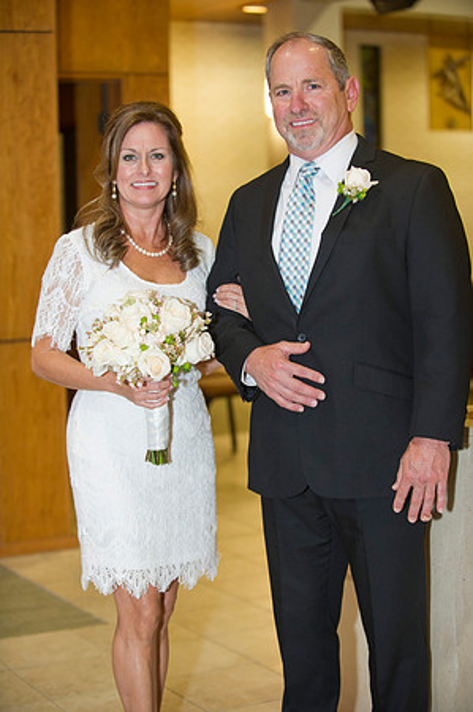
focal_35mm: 70
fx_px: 1383
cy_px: 356
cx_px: 236
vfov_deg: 28.9
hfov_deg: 19.4
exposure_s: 1/100
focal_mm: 70
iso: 1600
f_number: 2.8
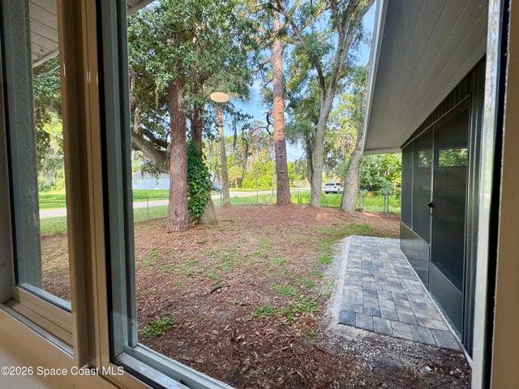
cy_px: 194
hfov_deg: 102.1
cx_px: 260
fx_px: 210
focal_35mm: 14
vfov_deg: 85.7
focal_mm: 2.22
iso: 40
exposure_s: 1/99
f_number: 2.2
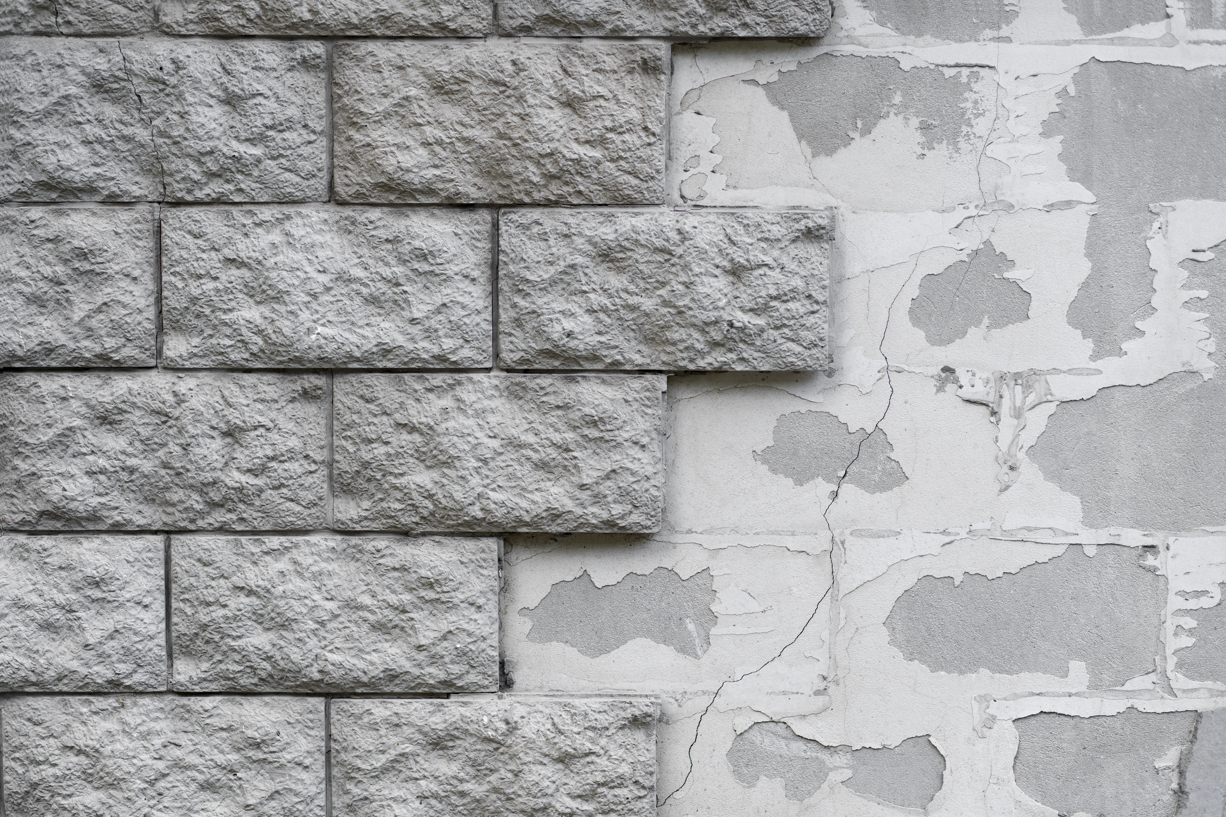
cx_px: 613
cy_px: 408
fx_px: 2894
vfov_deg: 16.1
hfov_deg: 23.9
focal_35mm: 85
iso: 250
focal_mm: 85
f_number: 3.2
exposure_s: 1/320
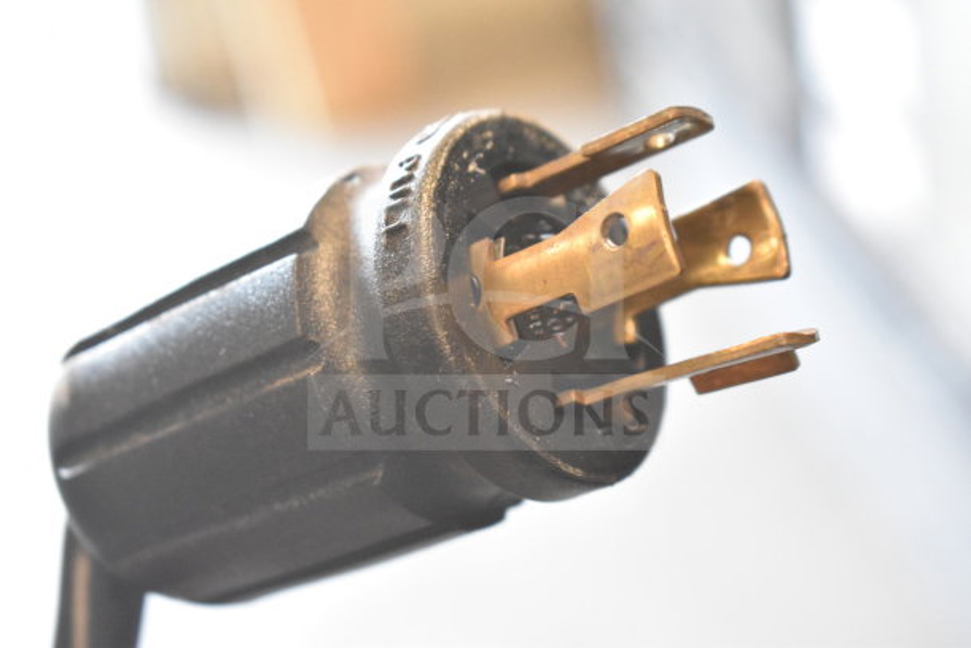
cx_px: 486
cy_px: 324
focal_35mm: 82
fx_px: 2226
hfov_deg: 24.6
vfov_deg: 16.6
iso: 6400
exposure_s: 1/100
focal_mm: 55
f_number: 5.6
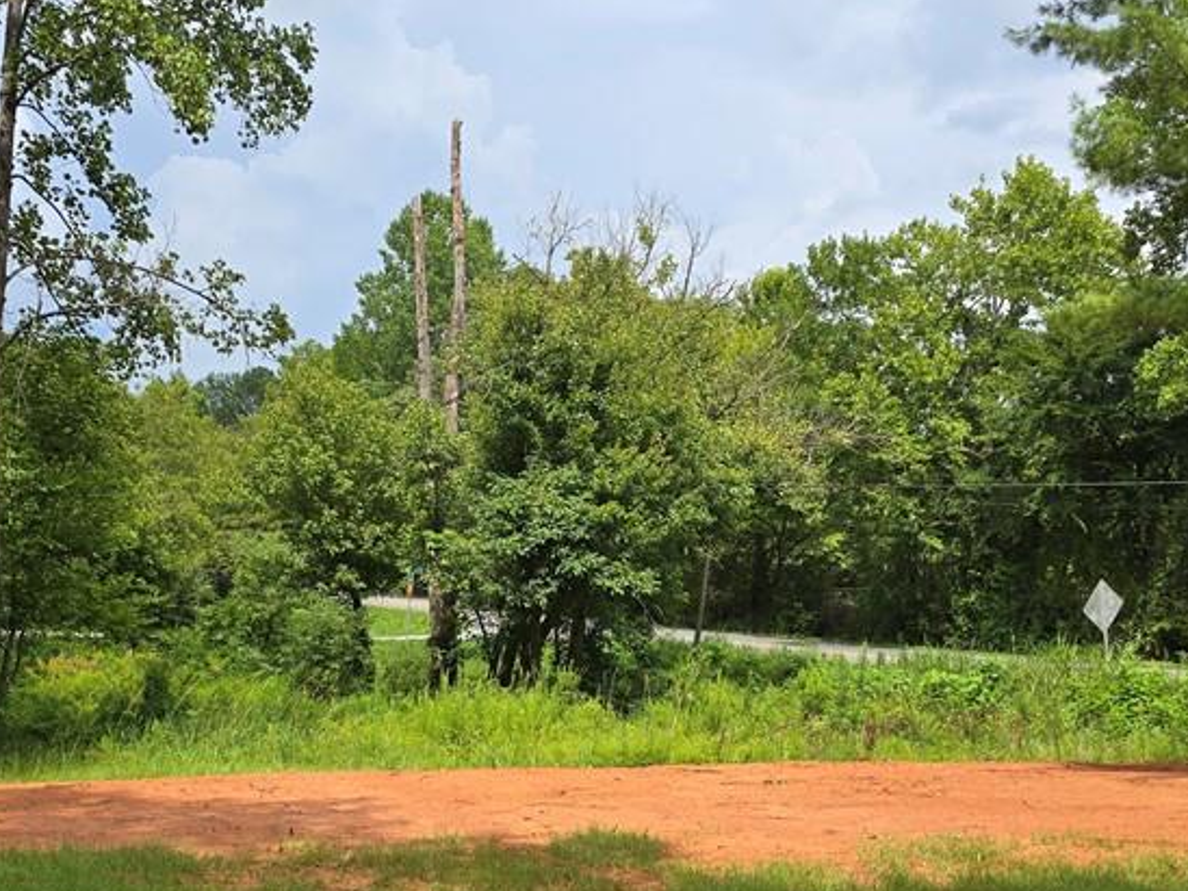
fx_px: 1476
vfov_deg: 33.1
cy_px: 642
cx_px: 544
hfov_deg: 43.8
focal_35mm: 43
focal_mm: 6.3
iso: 12
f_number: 1.7
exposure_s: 1/521
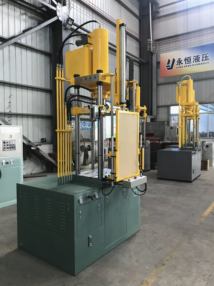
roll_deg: +0.1
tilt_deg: -2.9
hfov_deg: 49.7
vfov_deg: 63.4
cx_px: 107
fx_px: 231
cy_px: 143
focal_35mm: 28
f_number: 1.8
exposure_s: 1/17
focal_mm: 3.99
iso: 50
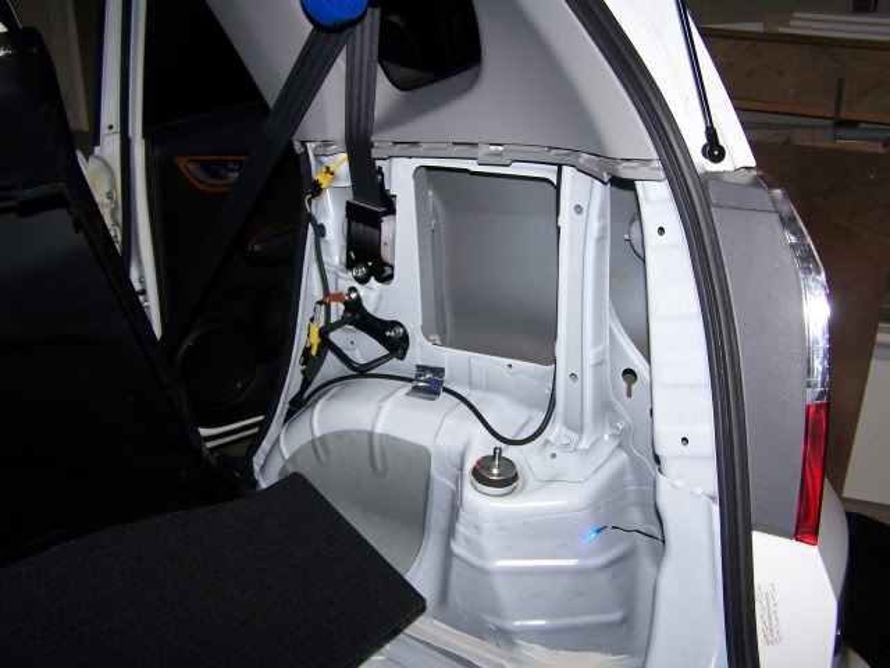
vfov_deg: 37.7
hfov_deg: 49.0
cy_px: 334
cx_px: 445
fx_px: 977
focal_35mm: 38
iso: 80
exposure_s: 1/60
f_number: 2.8
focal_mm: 6.3
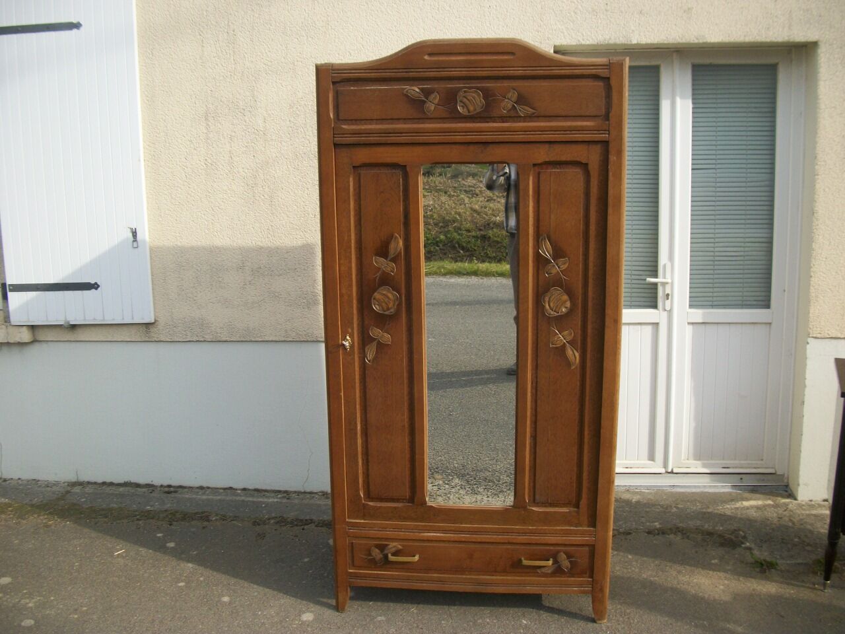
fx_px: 781
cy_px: 317
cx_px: 422
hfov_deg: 56.8
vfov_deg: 44.2
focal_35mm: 32
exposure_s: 1/100
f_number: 8.8
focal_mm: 5.7
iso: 80
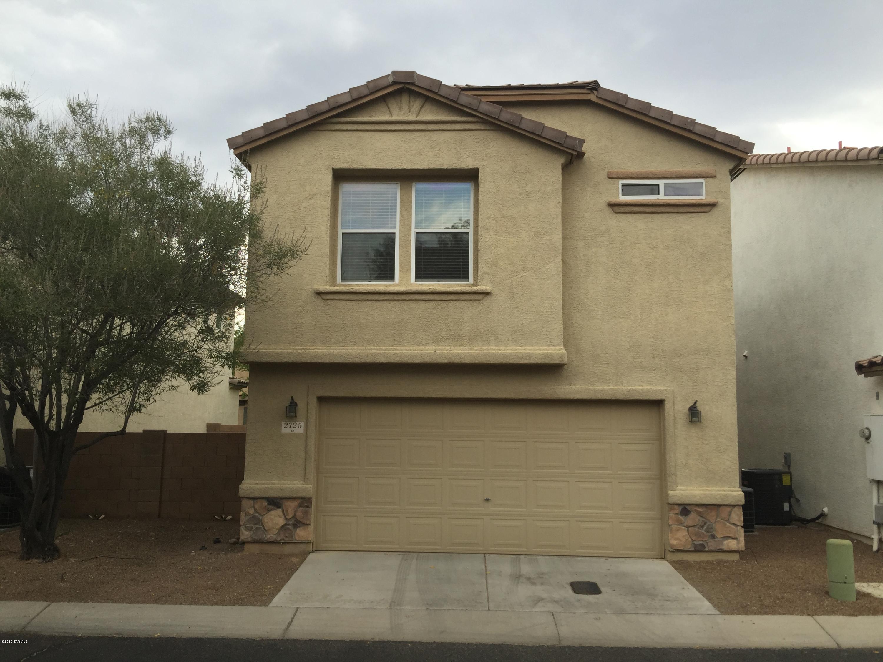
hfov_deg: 61.7
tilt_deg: +5.6
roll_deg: -1.1
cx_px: 442
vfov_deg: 48.2
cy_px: 331
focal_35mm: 29
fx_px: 740
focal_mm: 4.15
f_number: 2.2
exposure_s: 1/306
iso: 32
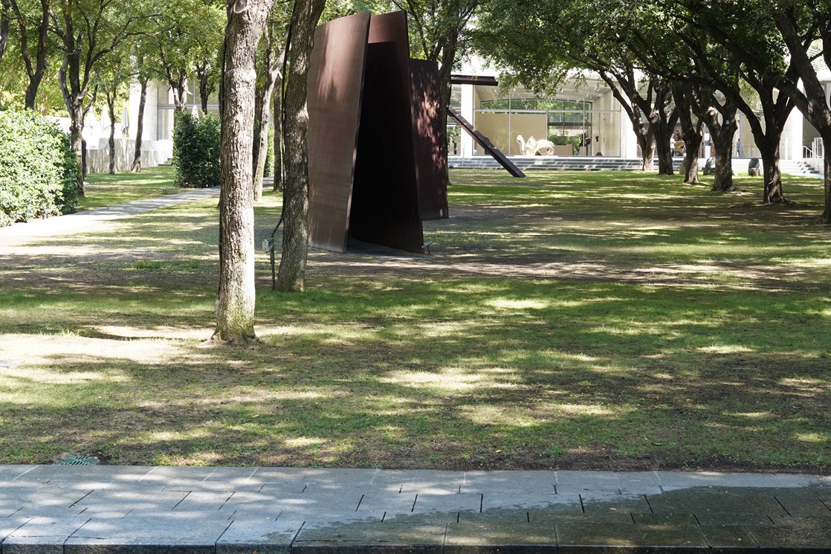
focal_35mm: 68
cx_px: 513
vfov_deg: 19.9
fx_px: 1569
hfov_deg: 29.6
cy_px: 166
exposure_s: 1/100
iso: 400
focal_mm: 38
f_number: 8
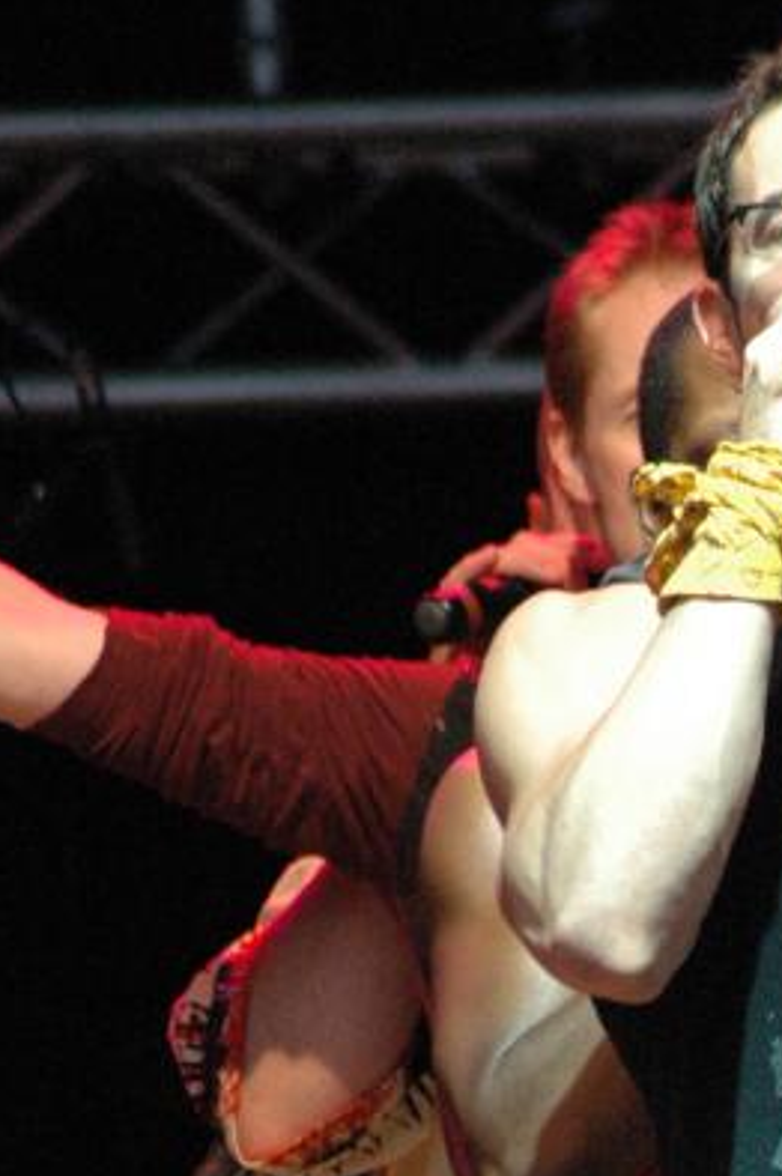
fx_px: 26698
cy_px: 1137
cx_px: 886
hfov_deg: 1.7
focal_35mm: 818
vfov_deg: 2.5
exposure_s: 1/250
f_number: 5
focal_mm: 210
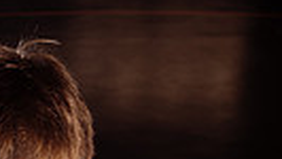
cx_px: 47
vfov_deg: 8.6
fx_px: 928
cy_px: 430
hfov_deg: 17.1
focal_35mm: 124
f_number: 6.3
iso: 50
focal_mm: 35
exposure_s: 1/250
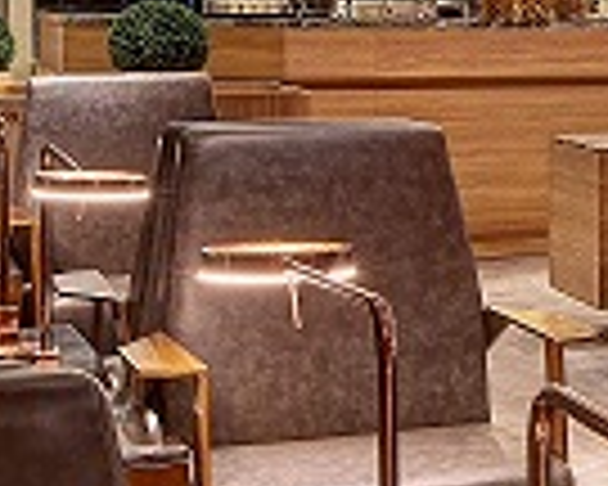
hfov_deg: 12.8
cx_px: 1383
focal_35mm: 122
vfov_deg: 12.6
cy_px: 320
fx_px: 2195
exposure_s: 1/25
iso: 200
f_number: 11
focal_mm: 17
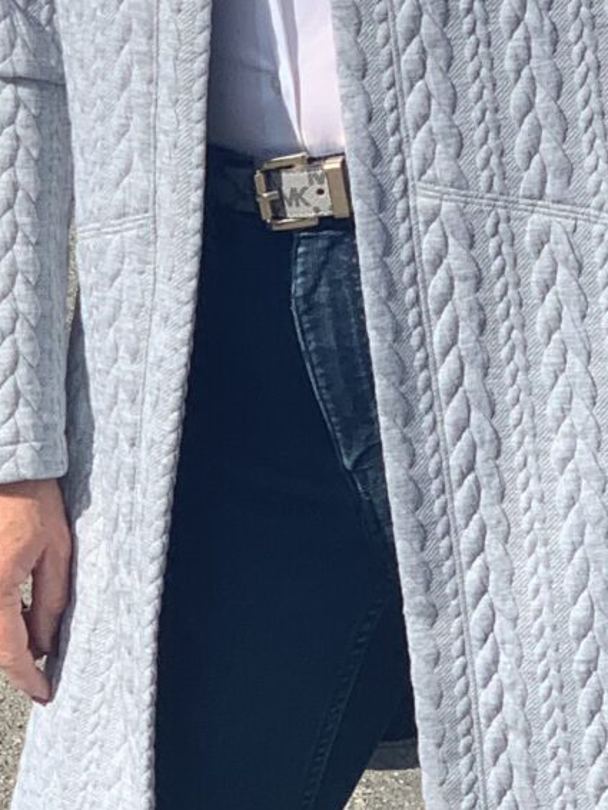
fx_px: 5499
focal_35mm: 235
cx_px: 391
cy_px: 286
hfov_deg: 6.3
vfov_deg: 8.4
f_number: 2.4
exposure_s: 1/905
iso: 16
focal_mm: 6
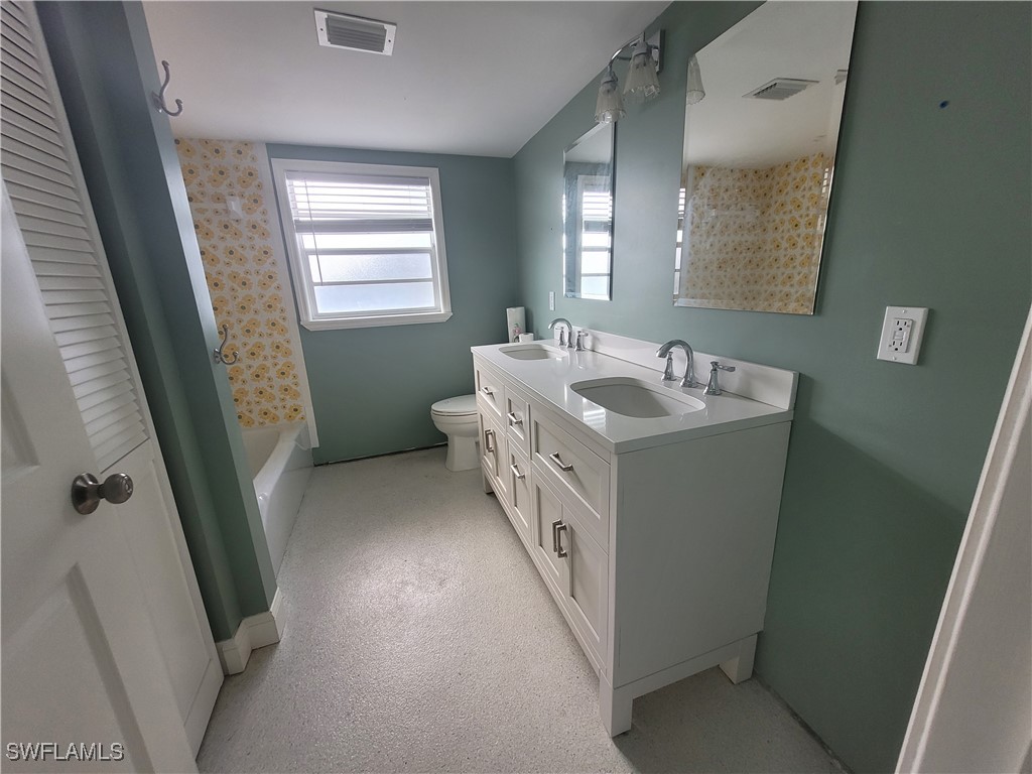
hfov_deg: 106.2
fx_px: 388
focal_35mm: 13
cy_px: 387
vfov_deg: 89.9
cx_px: 516
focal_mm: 1.74
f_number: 2.2
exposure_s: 1/60
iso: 125
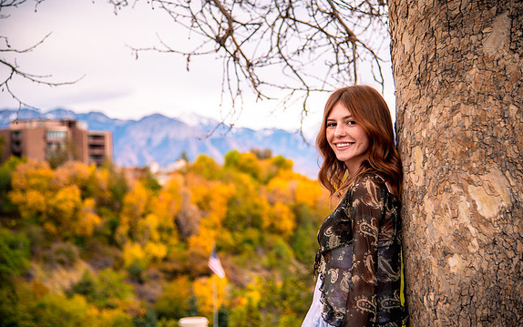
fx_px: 1026
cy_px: 166
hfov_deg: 28.6
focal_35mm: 72
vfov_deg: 18.1
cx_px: 262
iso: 200
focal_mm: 70
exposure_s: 1/200
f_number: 4
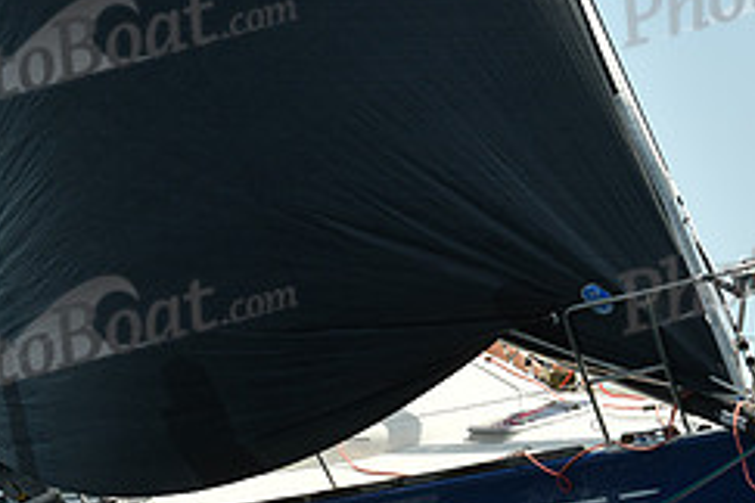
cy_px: 458
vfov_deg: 7.2
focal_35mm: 191
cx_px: 460
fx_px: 4005
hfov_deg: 10.8
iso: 320
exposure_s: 1/1000
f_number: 8
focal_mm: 80
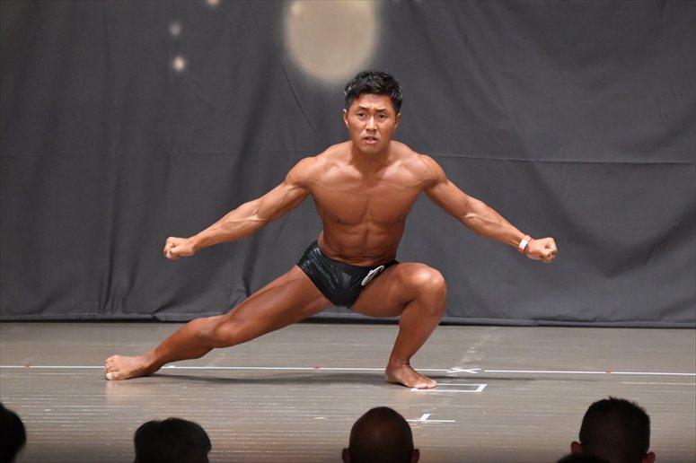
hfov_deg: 7.2
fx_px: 5507
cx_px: 348
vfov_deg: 4.8
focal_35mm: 285
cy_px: 232
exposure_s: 1/400
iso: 8000
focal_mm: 190
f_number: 5.6
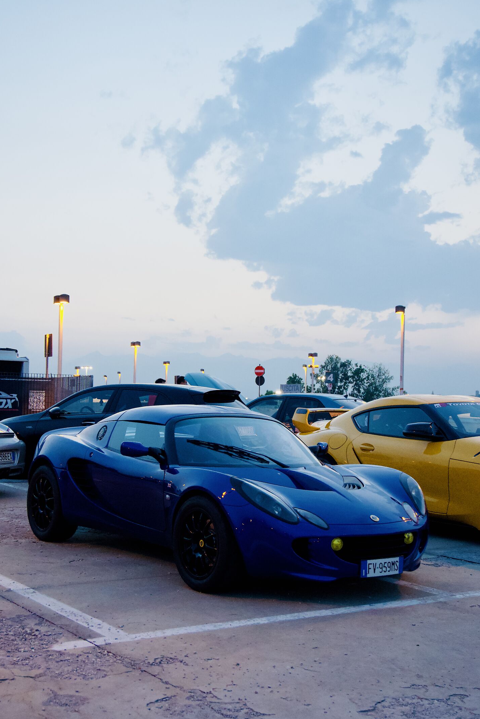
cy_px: 393
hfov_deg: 29.5
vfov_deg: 43.1
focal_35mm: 46
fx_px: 911
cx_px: 237
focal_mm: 27
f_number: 4.5
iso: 3200
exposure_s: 1/160
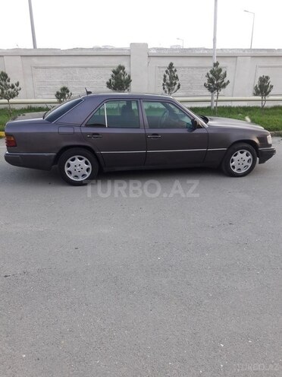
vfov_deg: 63.4
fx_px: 304
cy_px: 188
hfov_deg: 49.7
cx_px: 141
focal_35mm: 28
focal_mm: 3.7
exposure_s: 1/50
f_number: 1.9
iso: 50
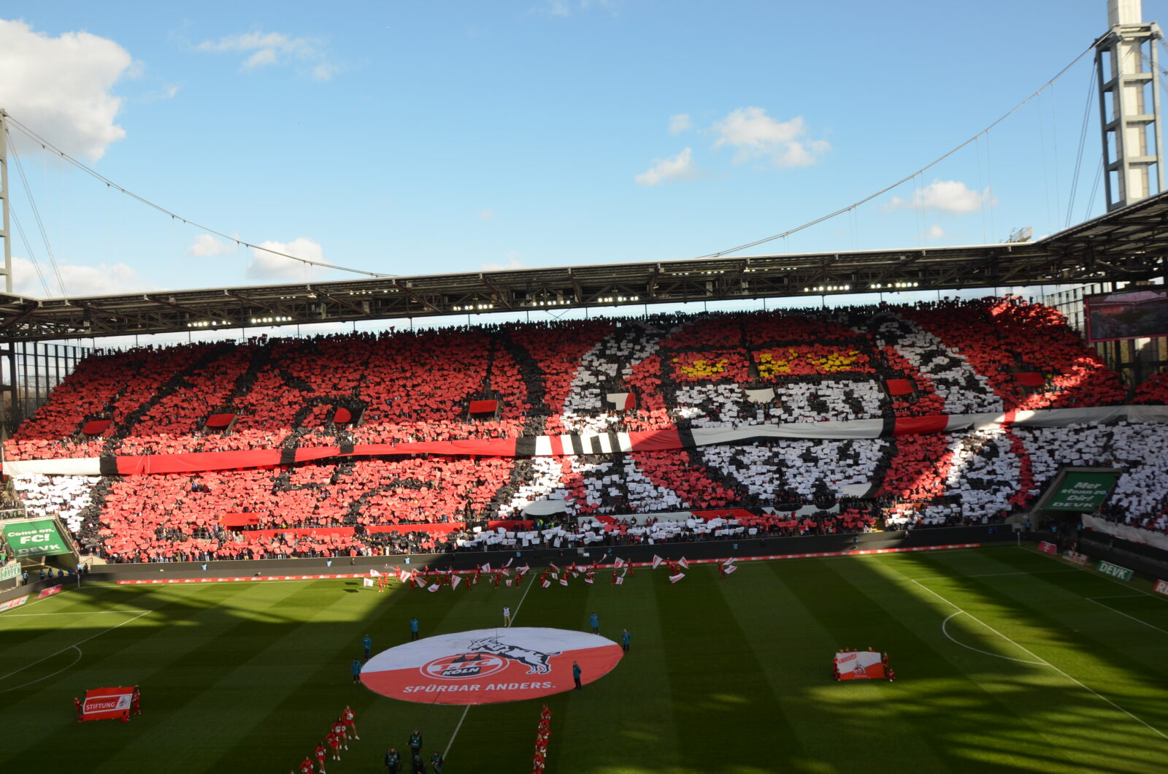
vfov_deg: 47.7
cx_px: 584
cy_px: 387
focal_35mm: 27
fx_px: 874
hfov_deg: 67.5
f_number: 8
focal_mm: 18
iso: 200
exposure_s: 1/250
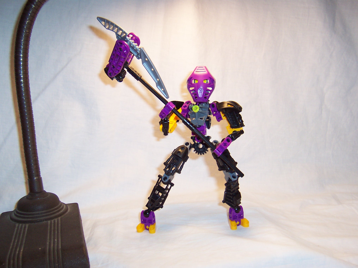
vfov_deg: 39.7
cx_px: 179
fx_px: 372
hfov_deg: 51.4
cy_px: 134
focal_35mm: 36
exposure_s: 1/90
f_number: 2.8
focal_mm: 5.6
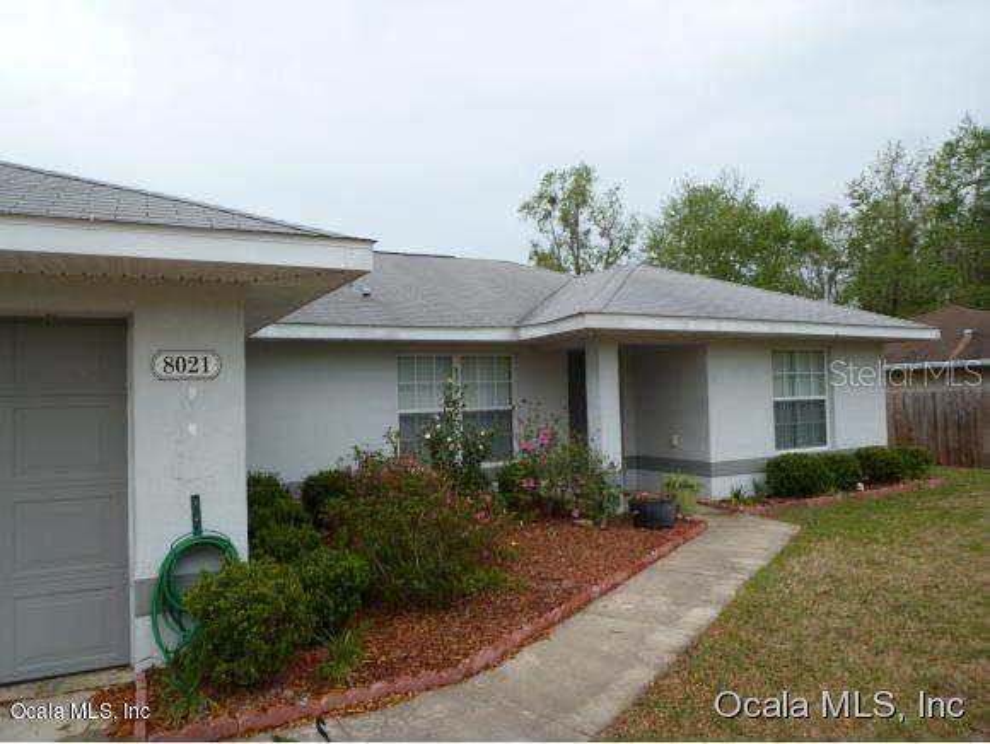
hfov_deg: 71.6
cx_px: 495
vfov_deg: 56.9
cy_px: 372
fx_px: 687
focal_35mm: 24
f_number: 3.3
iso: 100
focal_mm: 4.3
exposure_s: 1/250
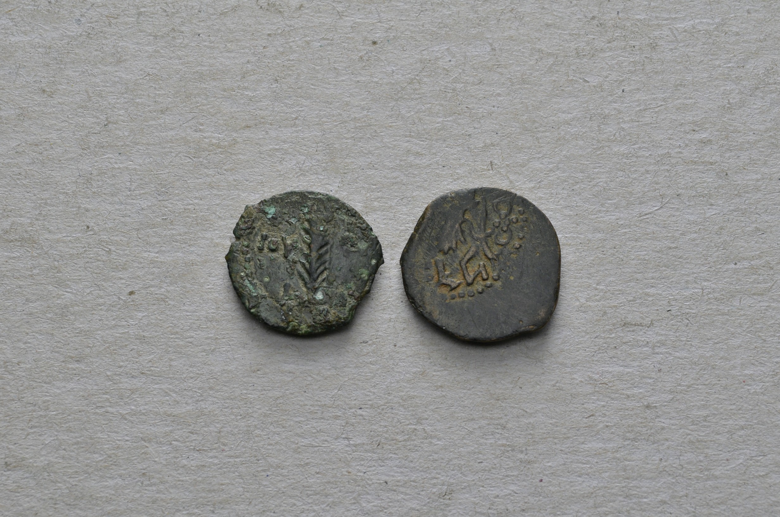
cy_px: 258
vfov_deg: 16.5
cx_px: 390
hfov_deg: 24.7
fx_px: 1784
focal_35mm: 82
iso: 400
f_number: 14
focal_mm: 55
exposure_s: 1/250
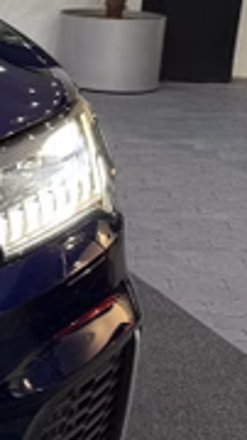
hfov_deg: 10.0
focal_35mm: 93
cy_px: 98
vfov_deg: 22.7
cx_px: -472
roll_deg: -0.7
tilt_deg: -11.9
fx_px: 1085
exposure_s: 1/50
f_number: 1.78
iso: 200
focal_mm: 6.76
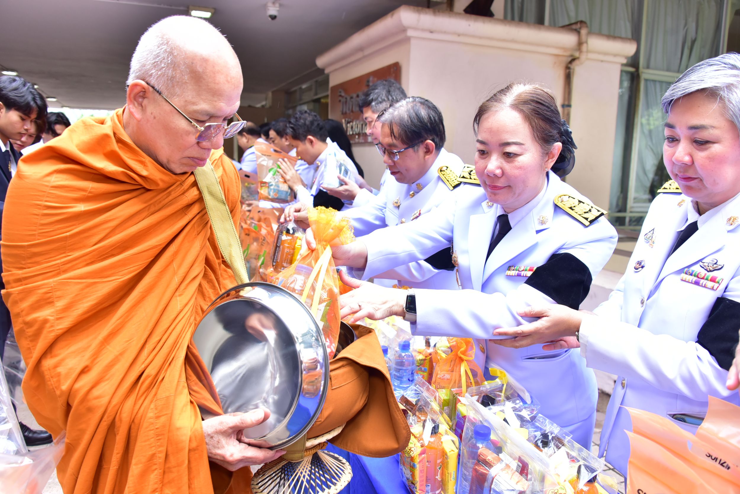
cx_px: 370
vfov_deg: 46.4
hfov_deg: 65.5
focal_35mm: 28
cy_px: 247
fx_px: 576
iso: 1000
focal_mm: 28
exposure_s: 1/200
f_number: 5.6
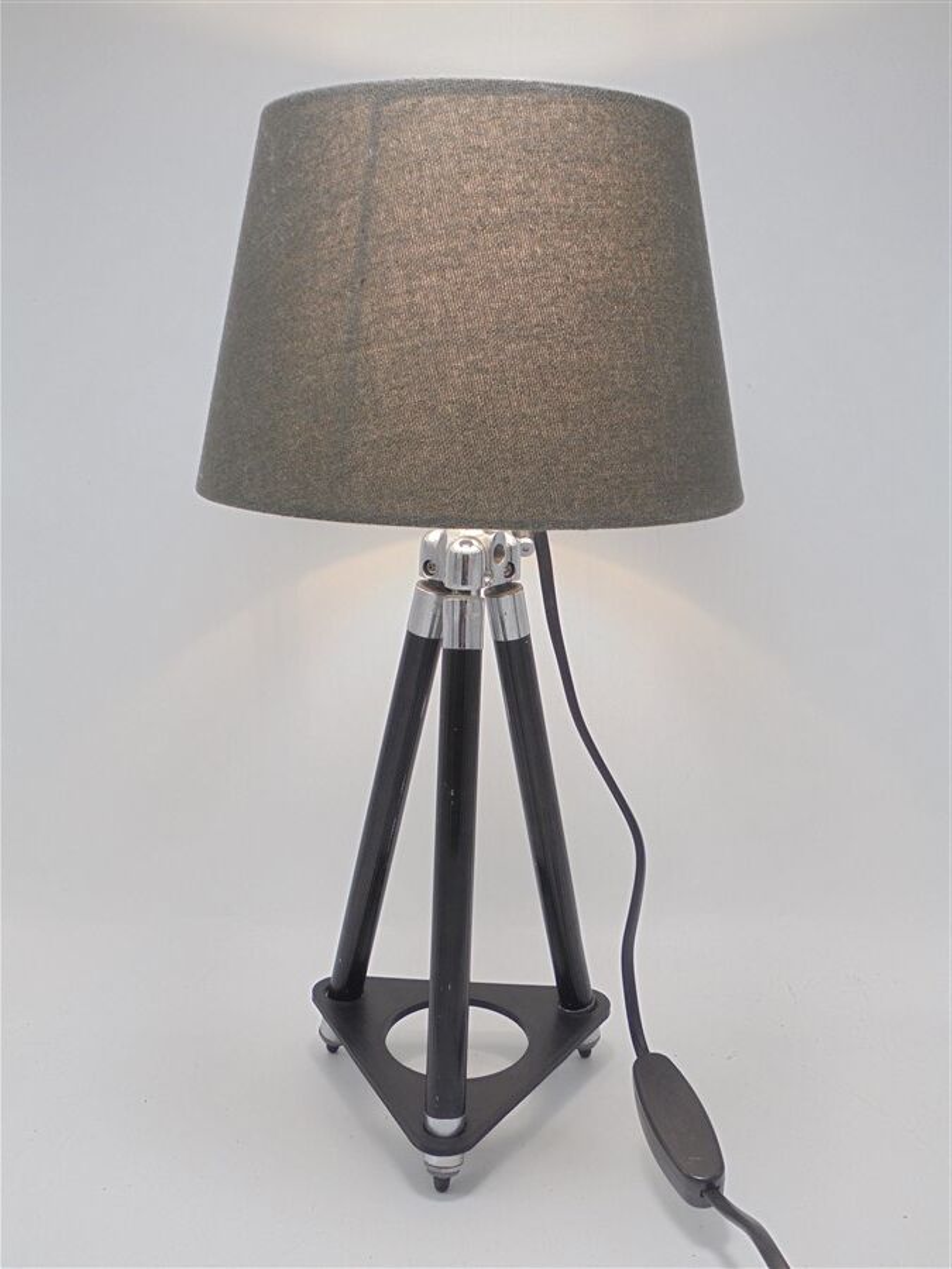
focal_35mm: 34
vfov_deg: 54.0
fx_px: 1247
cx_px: 476
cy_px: 634
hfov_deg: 41.8
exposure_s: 1/60
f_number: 4
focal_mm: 6.1
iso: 100
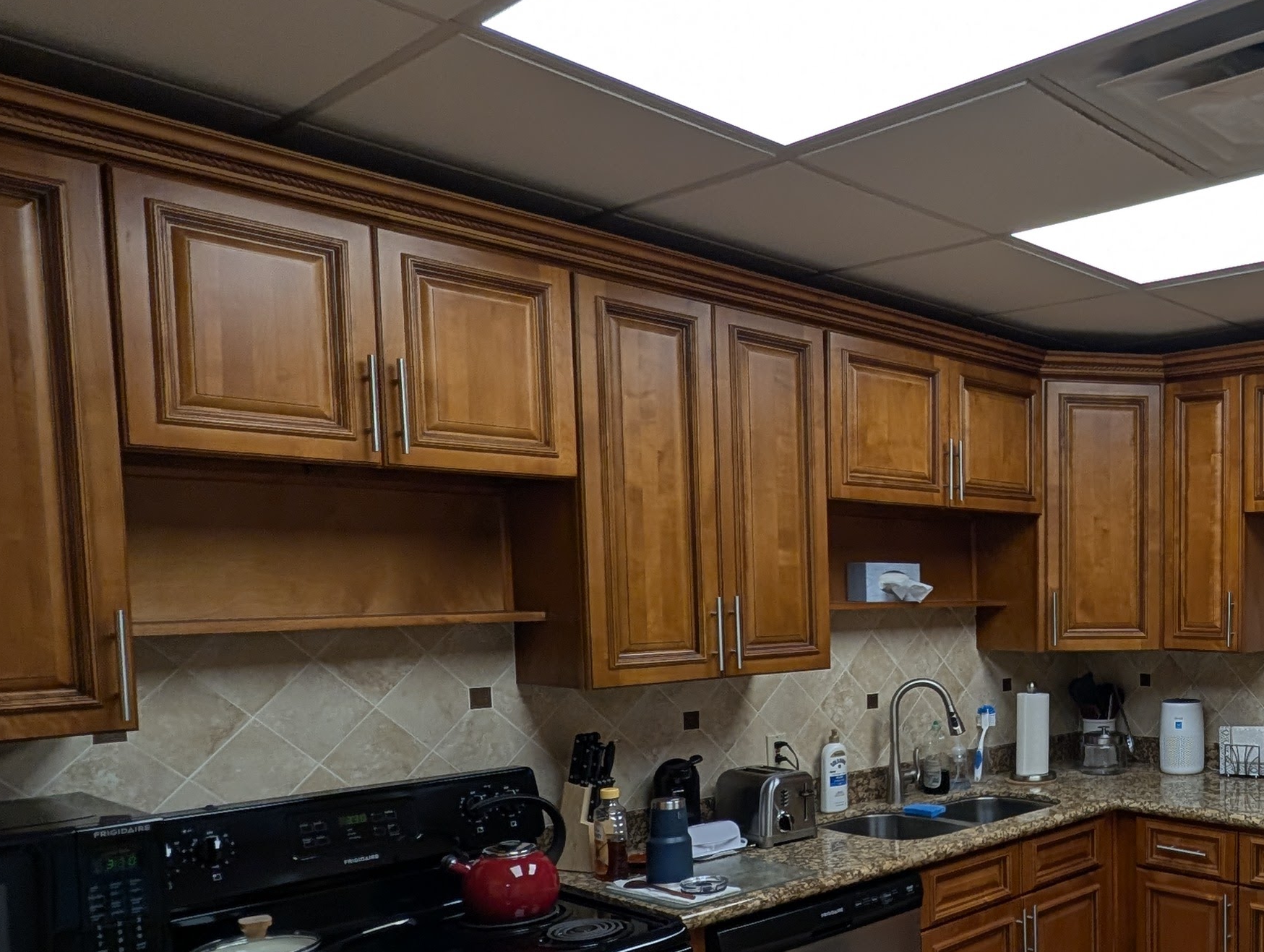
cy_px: 650
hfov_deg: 55.3
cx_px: 1130
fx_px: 1024
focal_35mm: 28
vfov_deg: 48.8
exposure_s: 1/135
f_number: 1.7
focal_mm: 2.02
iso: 58
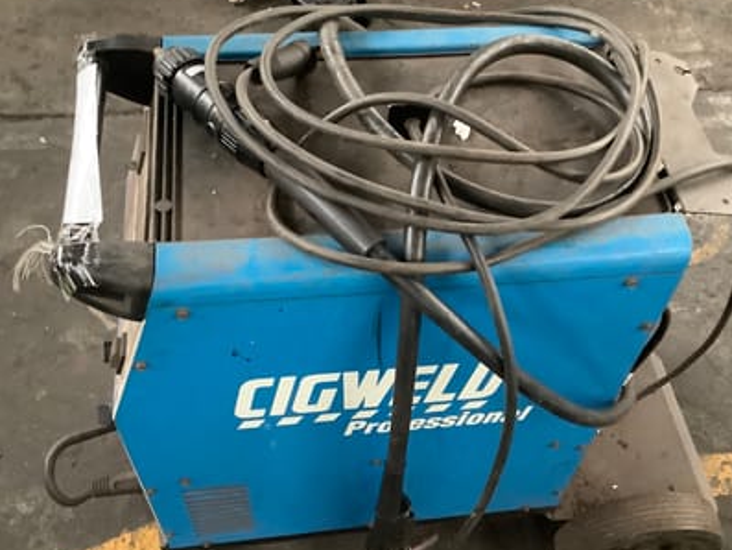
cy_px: 318
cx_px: 400
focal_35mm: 39
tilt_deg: -54.5
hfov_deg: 47.8
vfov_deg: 36.8
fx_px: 825
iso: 640
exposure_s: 1/24
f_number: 2.4
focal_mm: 3.3
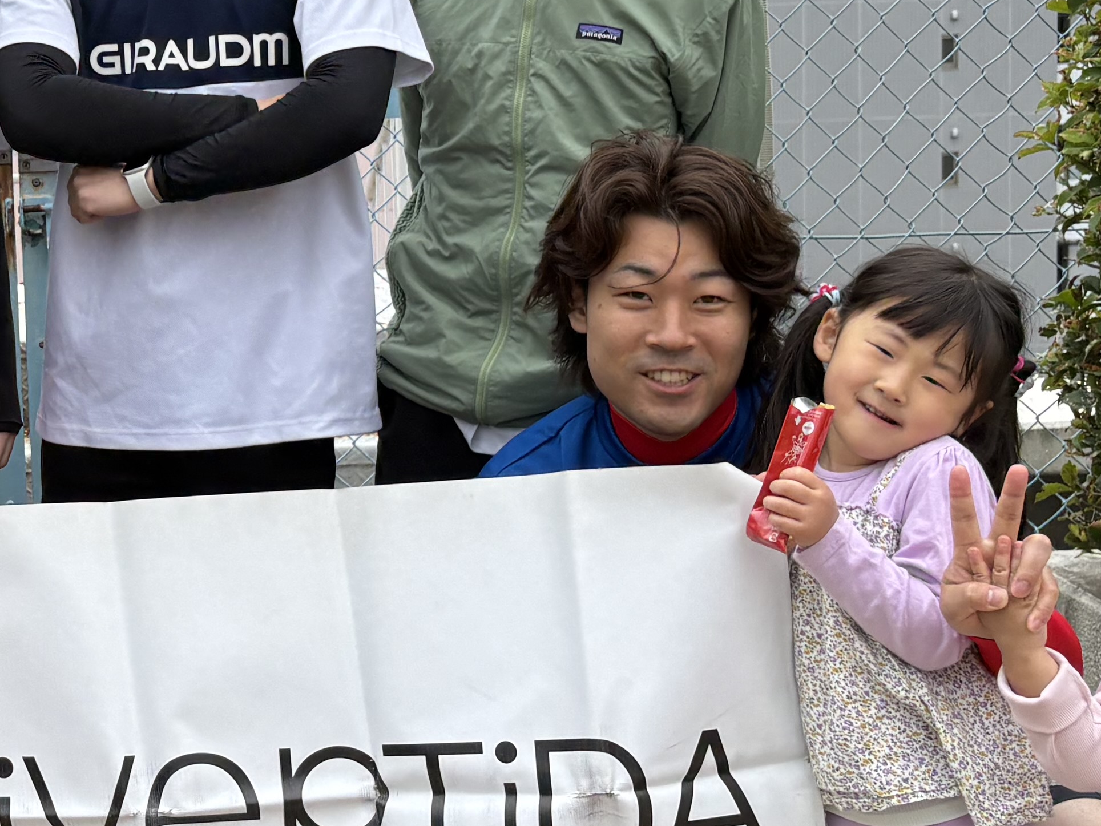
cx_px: -41
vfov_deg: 19.1
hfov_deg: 24.0
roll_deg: +2.3
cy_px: 257
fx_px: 2449
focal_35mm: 77
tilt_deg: -6.4
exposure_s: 1/2747
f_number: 1.6
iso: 50
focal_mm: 5.96
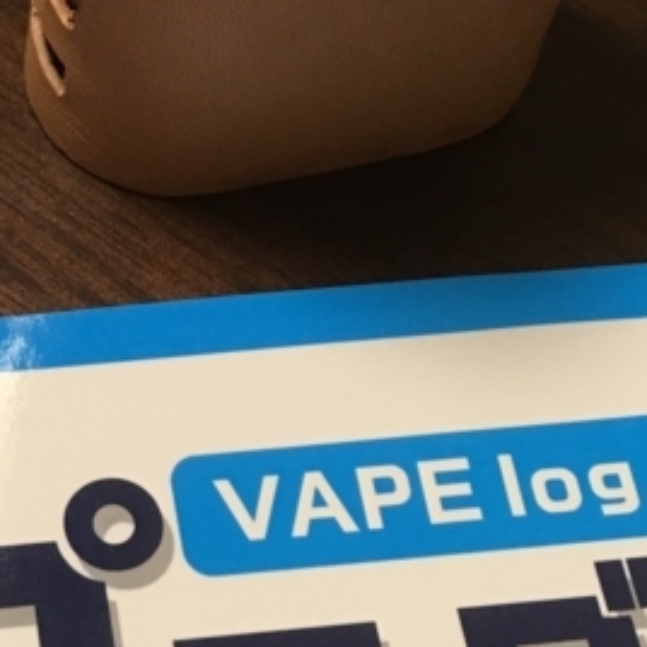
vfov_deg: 17.2
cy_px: -43
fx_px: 2072
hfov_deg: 17.4
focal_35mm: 98
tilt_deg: -51.8
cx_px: 48
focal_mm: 4.15
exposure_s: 1/30
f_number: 2.2
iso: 125
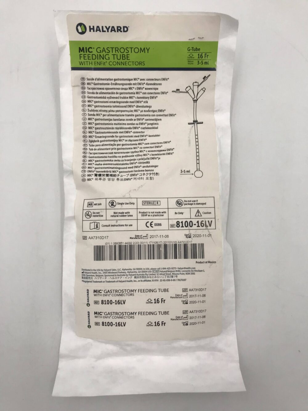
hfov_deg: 49.8
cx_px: 154
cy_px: 206
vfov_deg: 63.4
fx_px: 332
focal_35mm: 28
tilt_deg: -82.5
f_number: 1.8
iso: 32
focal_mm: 3.99
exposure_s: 1/60
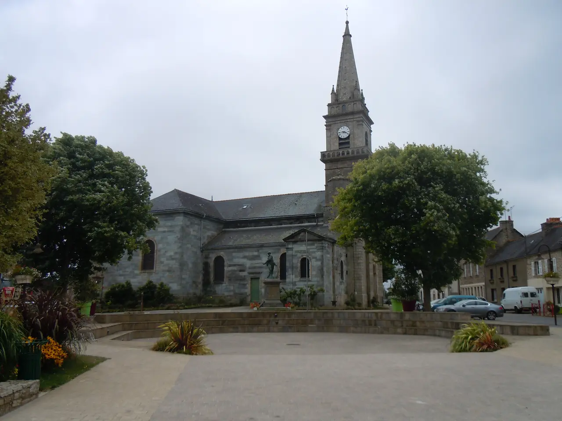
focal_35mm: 30
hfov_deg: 60.0
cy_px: 210
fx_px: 487
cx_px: 281
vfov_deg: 46.8
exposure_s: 1/320
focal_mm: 5.4
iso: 100
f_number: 7
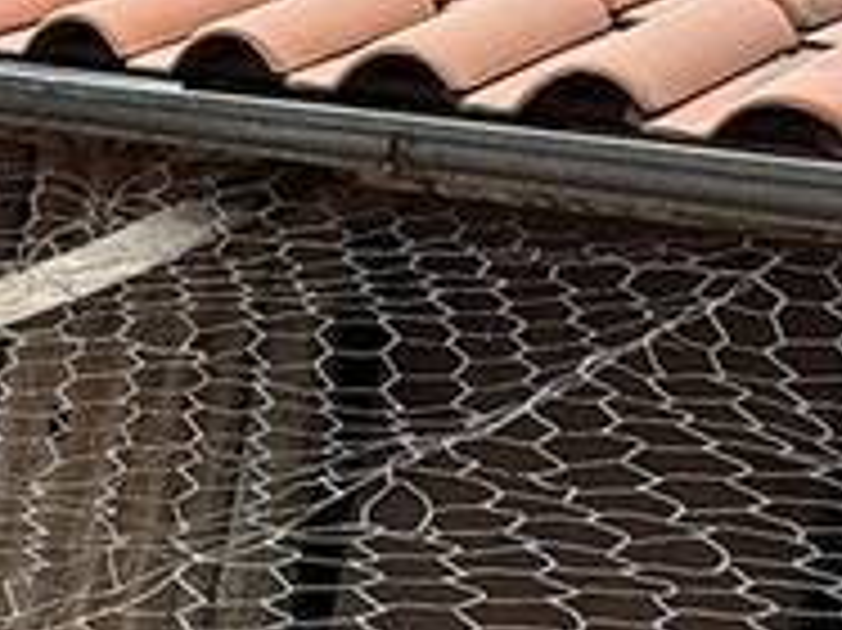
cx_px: -955
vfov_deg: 13.1
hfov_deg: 14.4
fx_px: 2625
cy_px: 878
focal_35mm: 108
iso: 50
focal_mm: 2.22
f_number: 2.2
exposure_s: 1/328
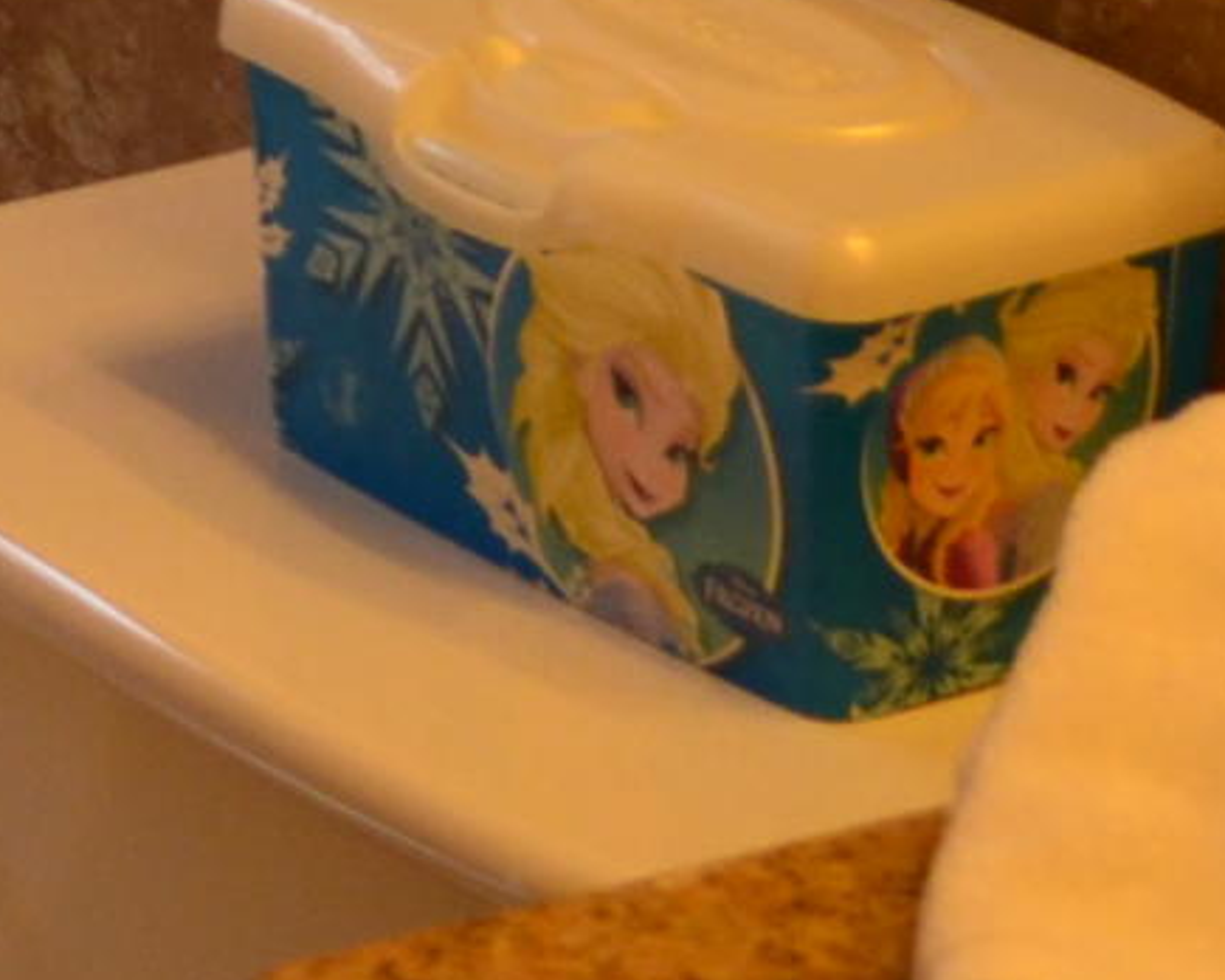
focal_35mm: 271
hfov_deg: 7.0
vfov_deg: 5.6
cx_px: -527
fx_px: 9825
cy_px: -849
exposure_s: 1/60
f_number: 4.5
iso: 450
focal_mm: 28
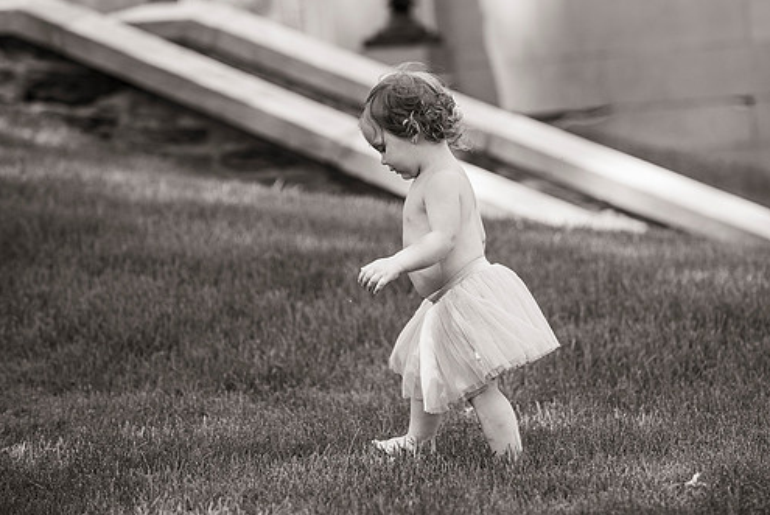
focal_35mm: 199
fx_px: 4260
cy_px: 220
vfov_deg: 6.9
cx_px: 436
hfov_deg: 10.3
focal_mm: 170
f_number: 4
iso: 640
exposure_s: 1/1250
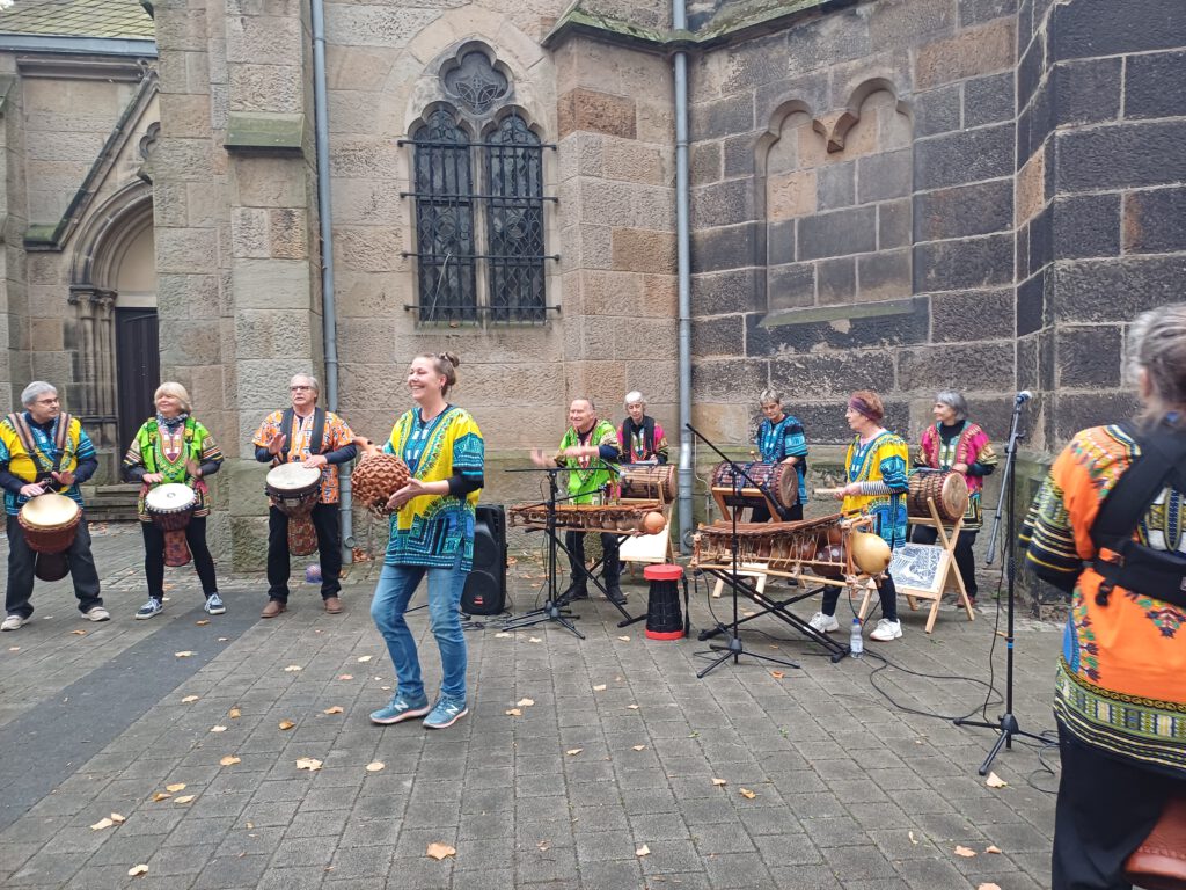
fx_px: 857
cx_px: 593
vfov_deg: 54.9
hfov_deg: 69.4
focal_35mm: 25
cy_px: 445
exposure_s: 1/50
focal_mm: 4.65
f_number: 1.8
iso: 200
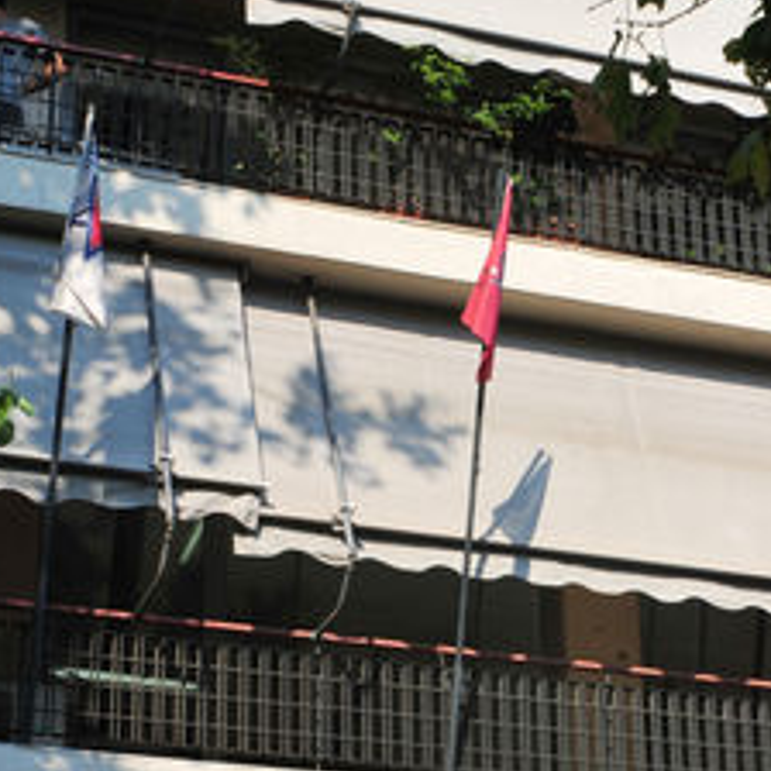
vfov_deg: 15.6
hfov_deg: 15.8
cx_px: 540
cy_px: 697
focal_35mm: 110
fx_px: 2772
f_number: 18
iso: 400
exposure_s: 1/200
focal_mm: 46
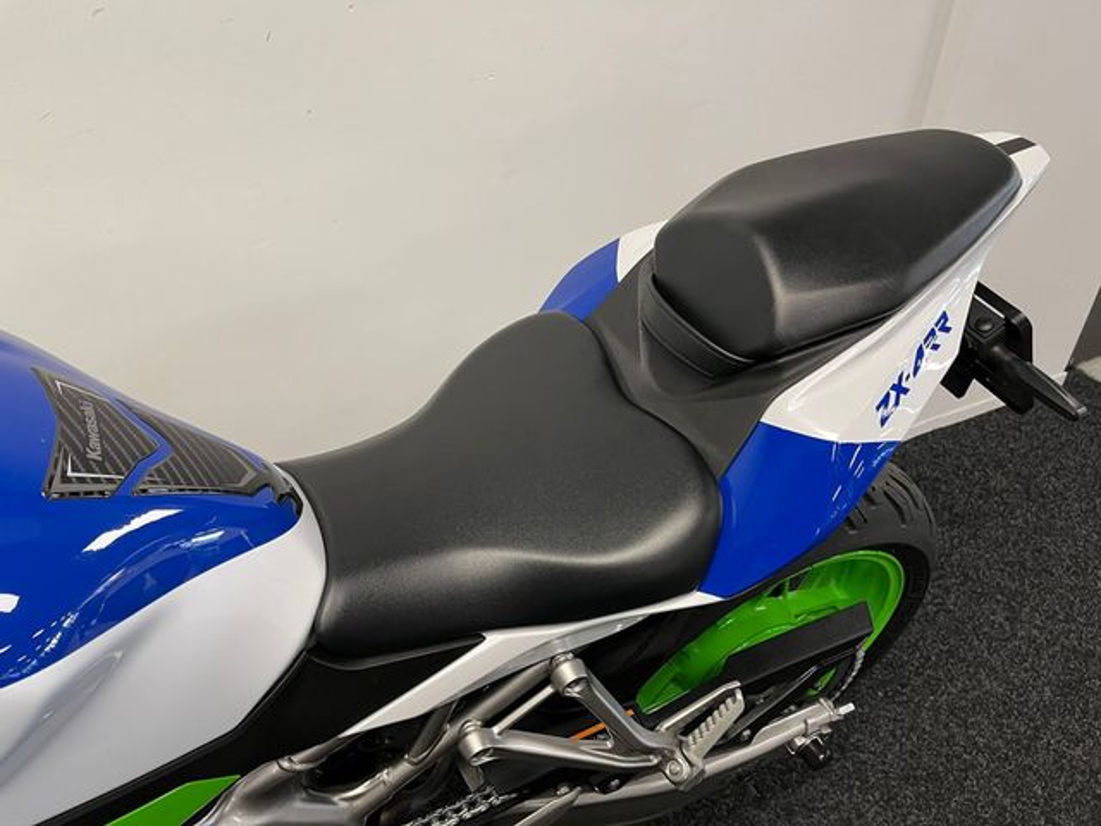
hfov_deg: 67.3
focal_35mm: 26
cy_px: 413
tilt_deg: -36.6
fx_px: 827
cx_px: 550
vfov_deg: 53.1
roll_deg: -0.8
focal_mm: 5.1
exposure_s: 1/50
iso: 100
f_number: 1.6
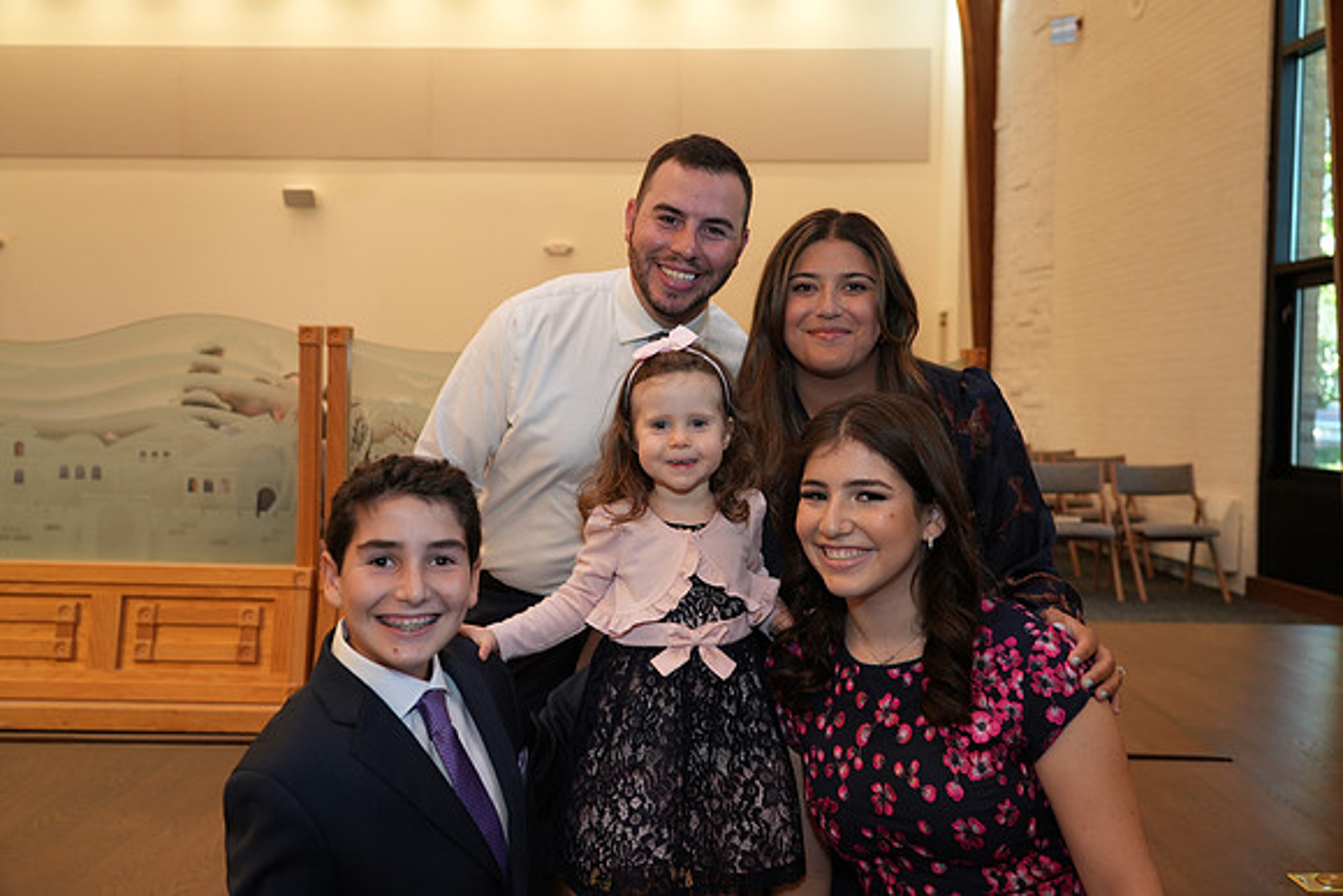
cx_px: 672
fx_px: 1119
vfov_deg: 43.6
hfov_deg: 61.9
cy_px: 448
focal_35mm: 30
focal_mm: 30
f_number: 4
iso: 640
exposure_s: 1/80
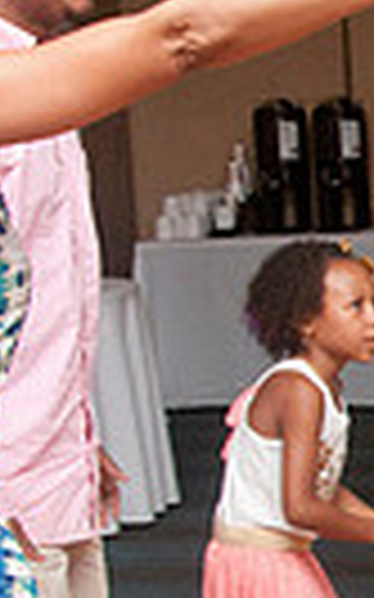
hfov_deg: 8.1
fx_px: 2400
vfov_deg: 14.2
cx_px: 955
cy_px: 393
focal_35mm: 147
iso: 800
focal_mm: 22
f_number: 5.6
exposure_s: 1/125
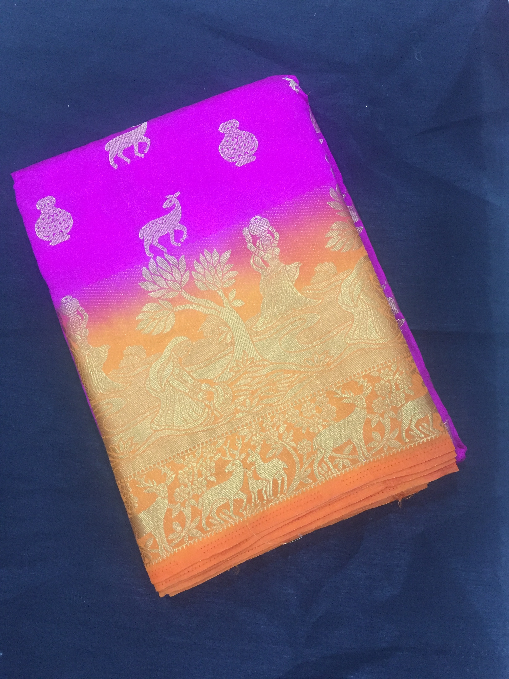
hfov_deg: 48.2
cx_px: 254
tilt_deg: -82.0
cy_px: 340
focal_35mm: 29
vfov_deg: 61.7
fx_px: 569
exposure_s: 1/33
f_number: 2.2
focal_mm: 4.15
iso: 250
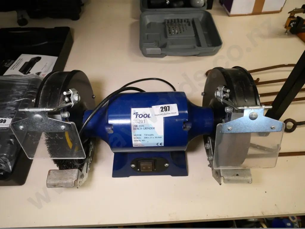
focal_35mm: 24
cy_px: 114
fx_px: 211
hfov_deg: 71.6
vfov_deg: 56.8
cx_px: 152
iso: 3200
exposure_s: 1/500
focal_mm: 12
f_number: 4.5
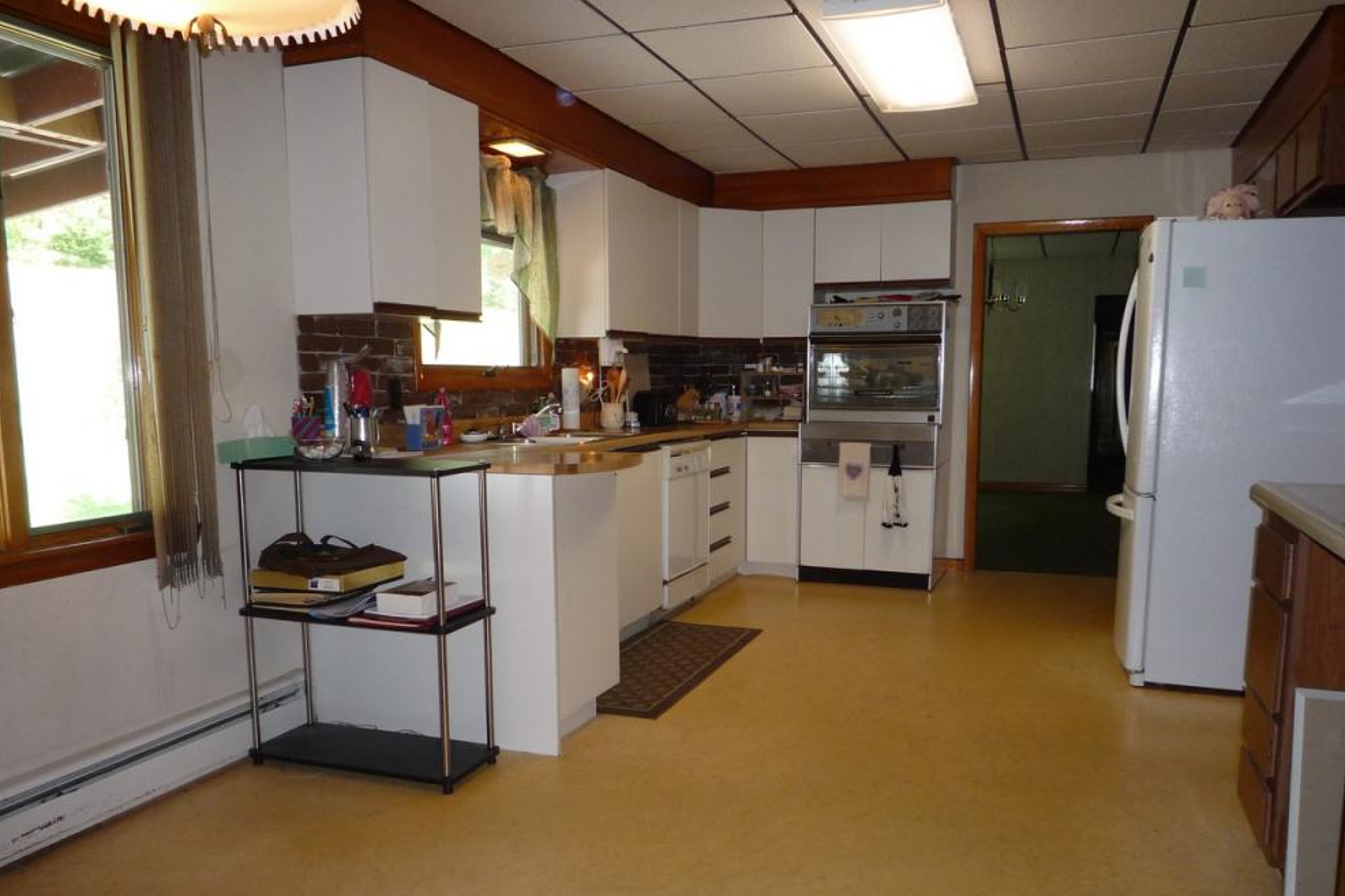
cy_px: 522
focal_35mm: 27
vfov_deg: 47.7
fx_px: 1009
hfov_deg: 67.4
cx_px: 694
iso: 160
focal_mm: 4.4
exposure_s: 1/30
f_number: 2.8
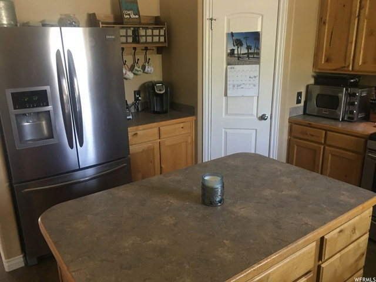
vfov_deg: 48.2
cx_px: 188
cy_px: 141
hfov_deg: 61.7
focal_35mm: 29
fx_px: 315
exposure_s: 1/15
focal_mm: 4.15
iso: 80
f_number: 2.2
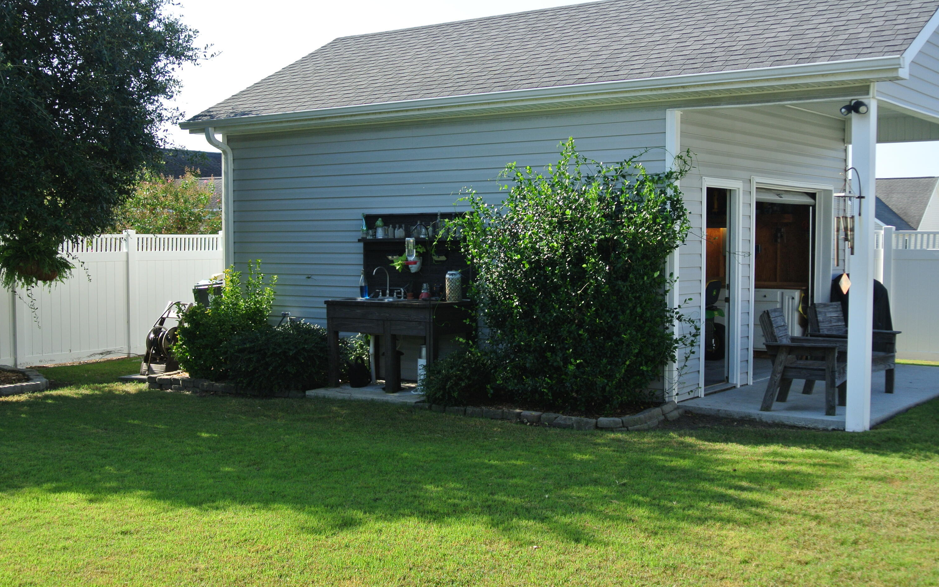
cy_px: 309
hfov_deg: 44.4
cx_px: 469
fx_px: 1152
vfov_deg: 28.6
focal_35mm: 45
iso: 100
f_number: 4.2
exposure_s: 1/320
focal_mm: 16.3
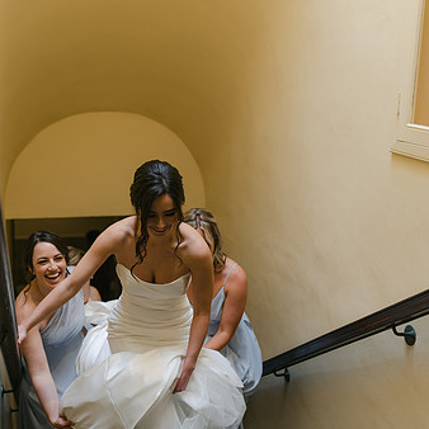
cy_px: 218
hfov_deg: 32.4
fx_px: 715
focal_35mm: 51
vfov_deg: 33.4
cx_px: 81
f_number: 2
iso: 125
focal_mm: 35
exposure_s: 1/200
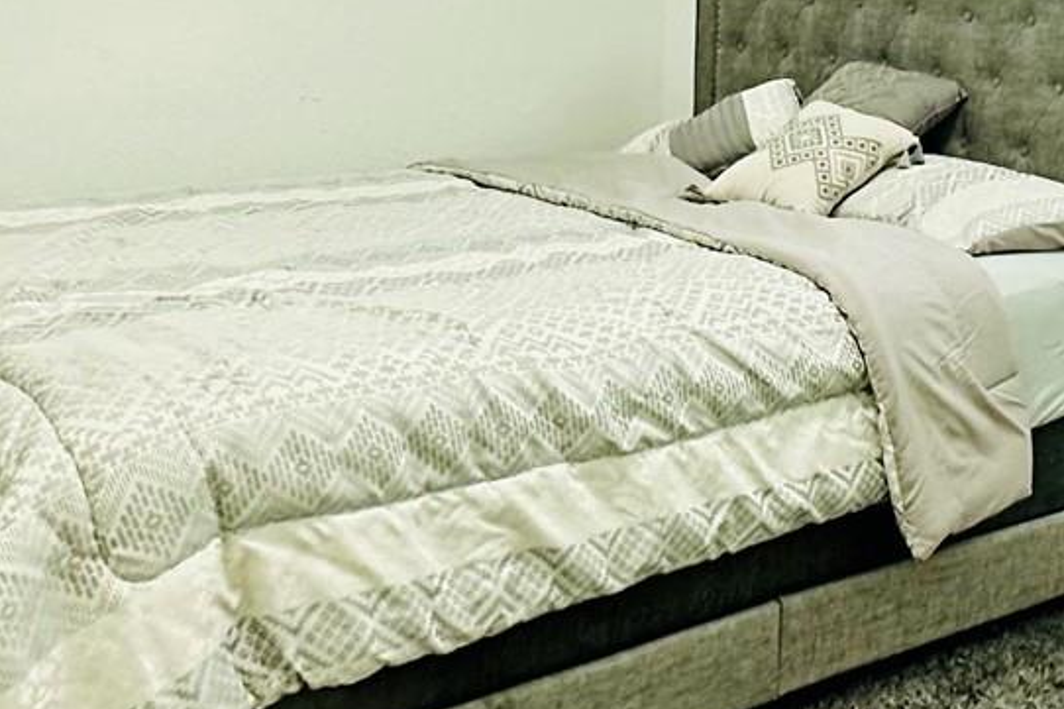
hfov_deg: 35.1
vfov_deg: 24.2
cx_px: 846
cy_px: 136
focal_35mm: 55
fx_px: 1625
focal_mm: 2.22
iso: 640
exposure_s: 1/60
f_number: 2.2
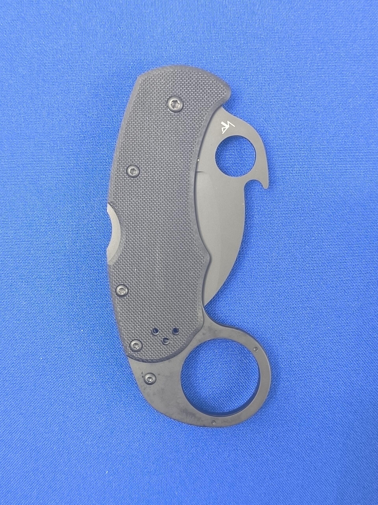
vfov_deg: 41.2
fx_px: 670
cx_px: 189
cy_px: 252
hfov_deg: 31.5
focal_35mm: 46
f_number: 1.65
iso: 1000
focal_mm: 6.14
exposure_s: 1/25
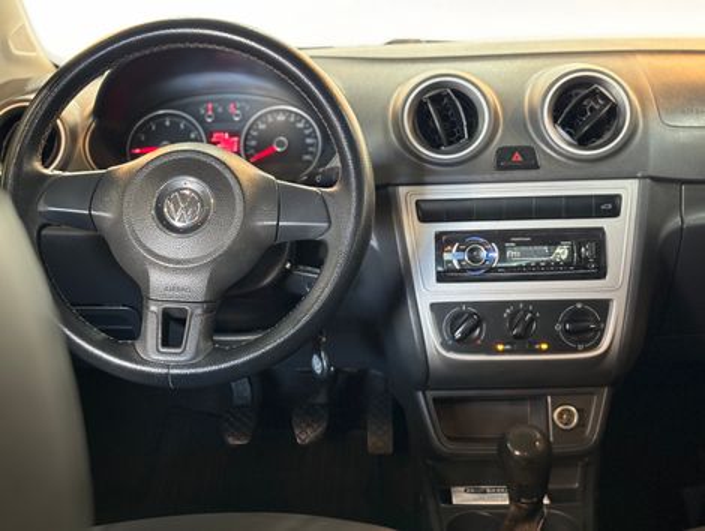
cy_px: 266
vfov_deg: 28.1
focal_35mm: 52
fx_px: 1061
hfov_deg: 36.8
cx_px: 352
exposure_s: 1/30
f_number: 1.6
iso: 400
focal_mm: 5.96
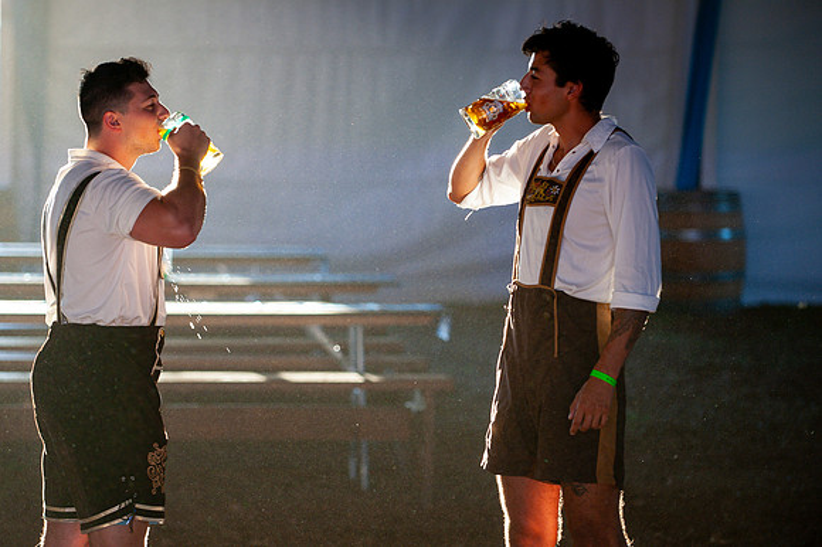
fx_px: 3627
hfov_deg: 12.9
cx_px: 349
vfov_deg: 8.6
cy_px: 266
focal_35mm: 159
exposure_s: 1/200
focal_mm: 135
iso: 200
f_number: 2.8
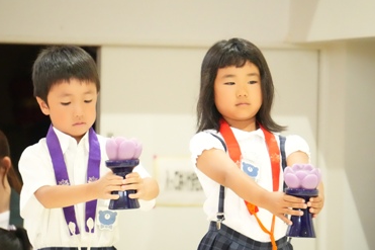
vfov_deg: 4.0
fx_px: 3540
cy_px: 133
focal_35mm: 340
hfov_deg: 6.1
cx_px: 190
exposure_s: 1/250
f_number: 6.3
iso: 12800
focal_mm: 210
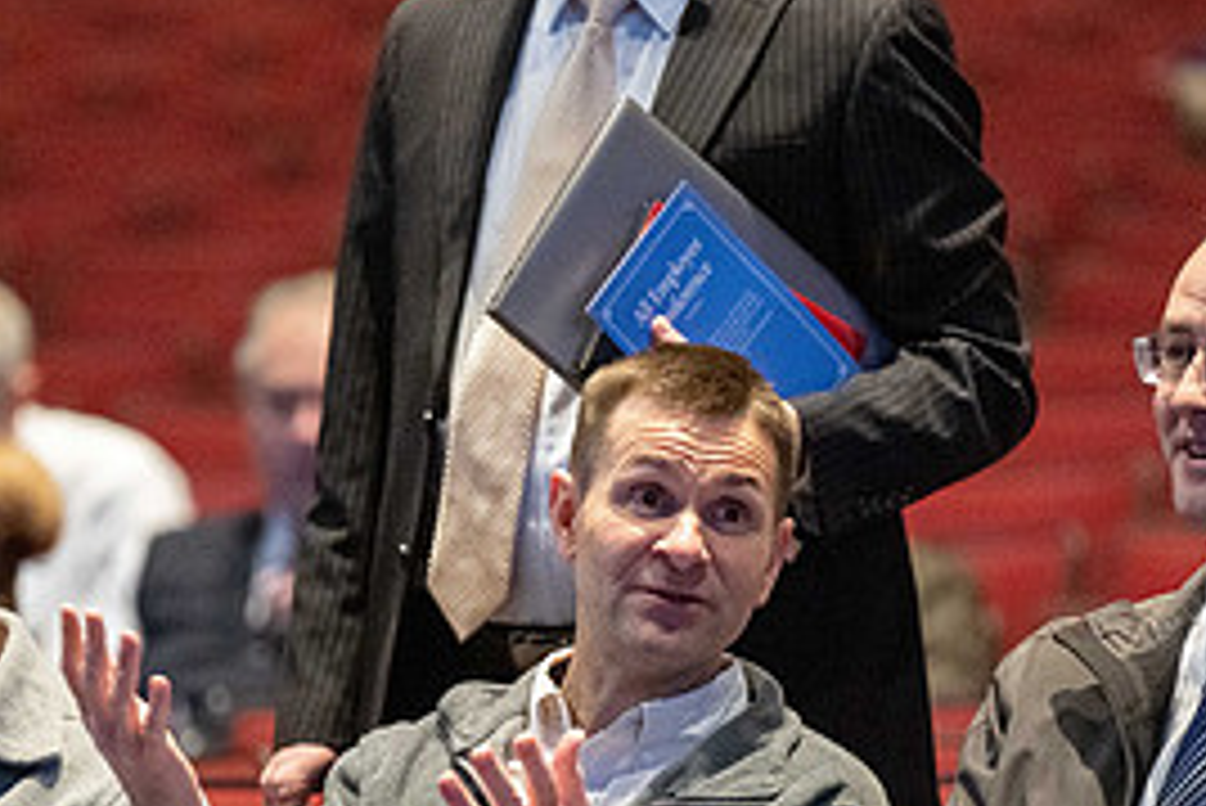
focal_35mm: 433
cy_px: 633
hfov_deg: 4.8
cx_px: 580
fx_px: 14513
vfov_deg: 3.2
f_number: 2.8
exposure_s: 1/160
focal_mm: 200
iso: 10000
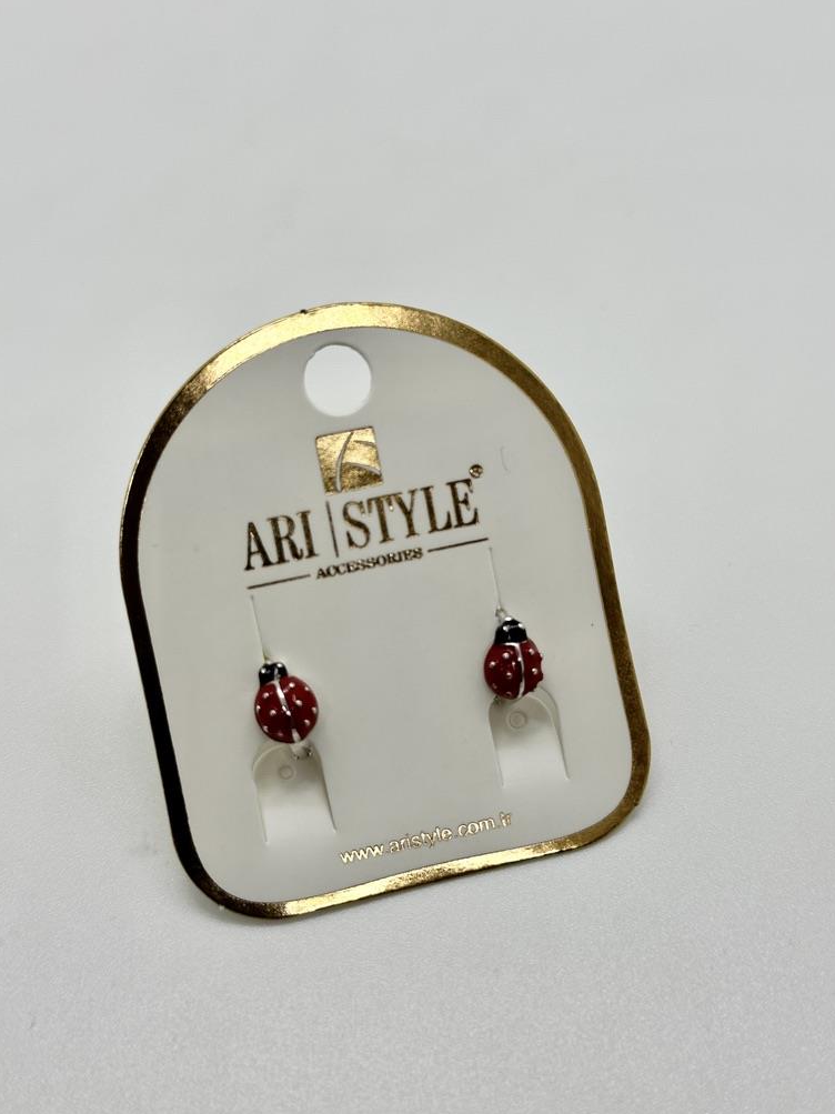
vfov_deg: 38.9
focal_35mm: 49
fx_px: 1576
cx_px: 422
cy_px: 566
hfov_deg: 29.7
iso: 50
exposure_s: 1/251
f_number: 1.78
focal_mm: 6.86
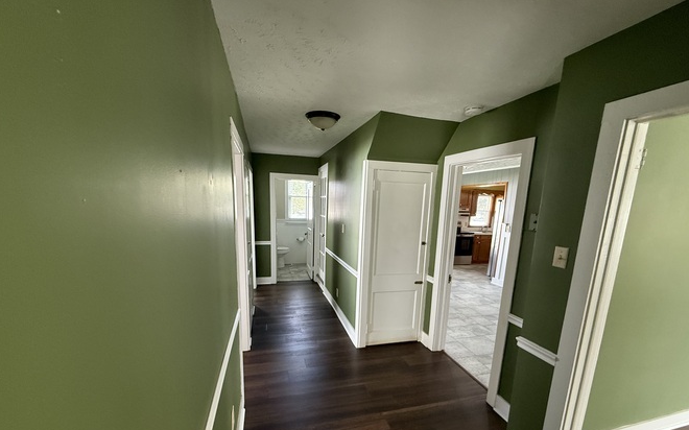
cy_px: 255
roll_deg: -1.9
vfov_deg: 74.1
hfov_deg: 101.5
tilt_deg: -9.8
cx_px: 344
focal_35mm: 15
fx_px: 282
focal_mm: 2.22
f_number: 2.2
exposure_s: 1/75
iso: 400
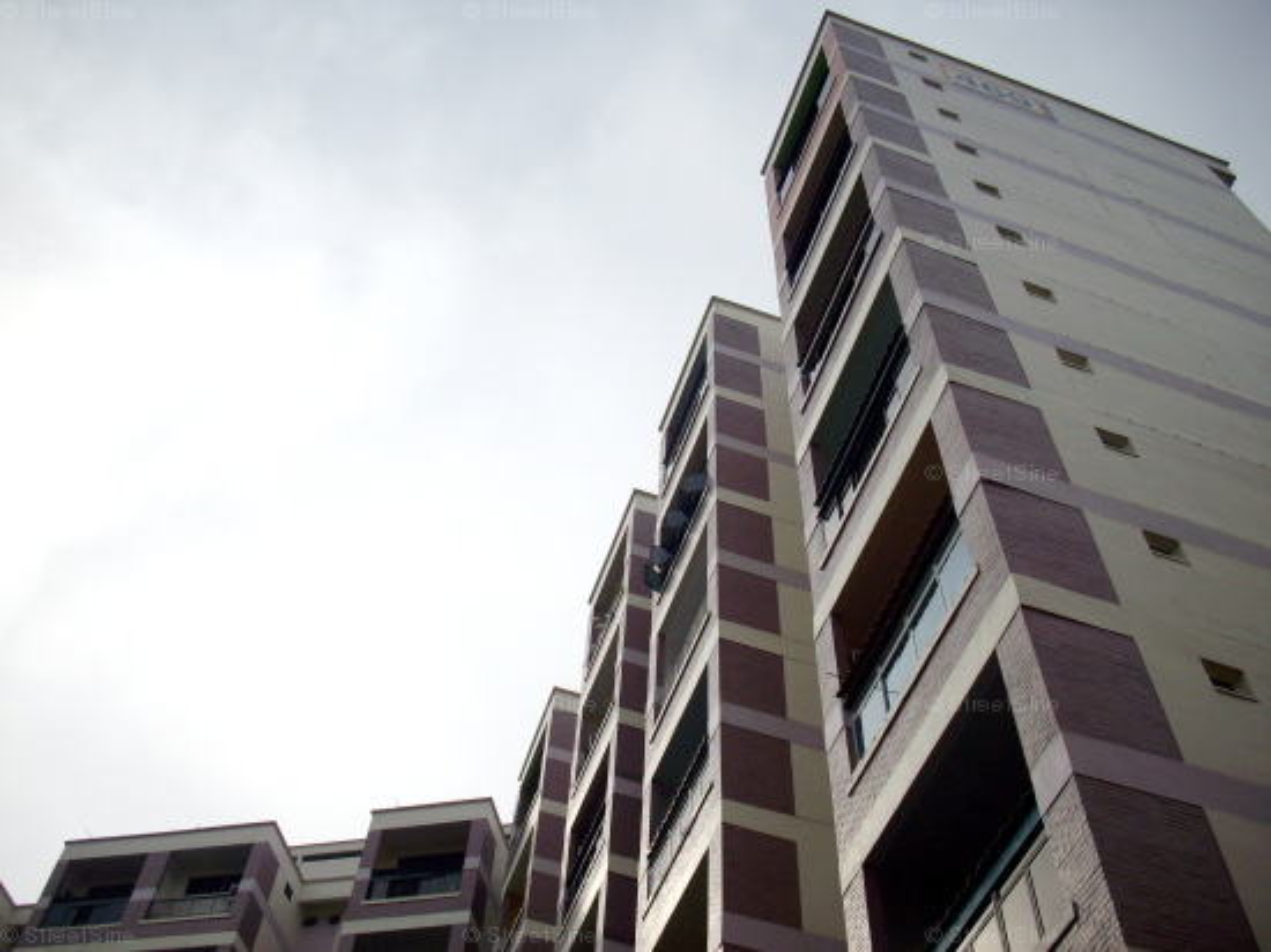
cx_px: 636
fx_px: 1358
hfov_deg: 50.2
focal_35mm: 37
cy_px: 476
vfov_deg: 38.6
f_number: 5.6
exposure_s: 1/800
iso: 80
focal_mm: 6.2
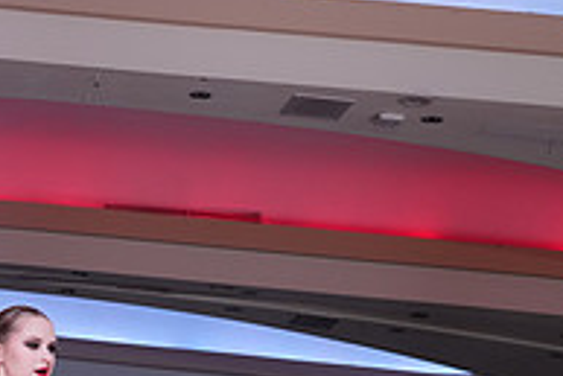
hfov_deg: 15.8
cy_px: 555
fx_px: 1925
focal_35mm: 123
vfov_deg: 10.8
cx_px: -158
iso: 1000
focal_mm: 41
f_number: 5
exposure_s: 1/200
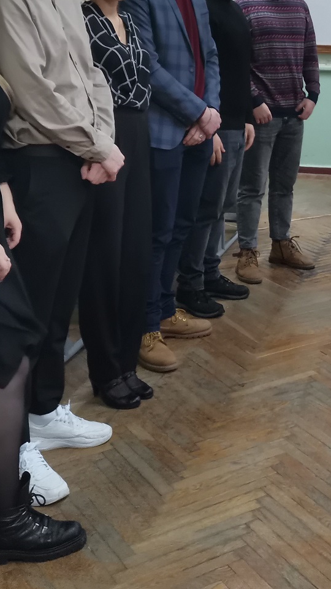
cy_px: 132
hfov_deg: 19.8
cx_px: 329
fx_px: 921
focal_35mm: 59
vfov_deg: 34.5
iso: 500
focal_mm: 4.75
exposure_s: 1/33.3
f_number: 1.8
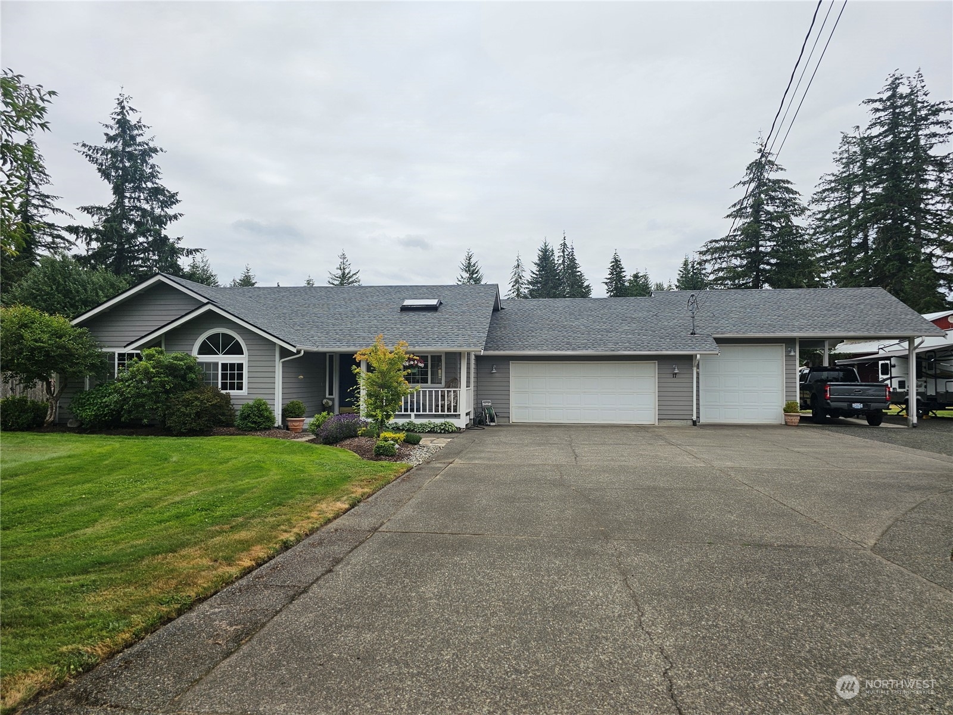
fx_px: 633
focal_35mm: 23
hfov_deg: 73.9
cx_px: 476
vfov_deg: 58.9
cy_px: 358
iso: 10
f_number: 1.7
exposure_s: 1/1182
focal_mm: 6.3
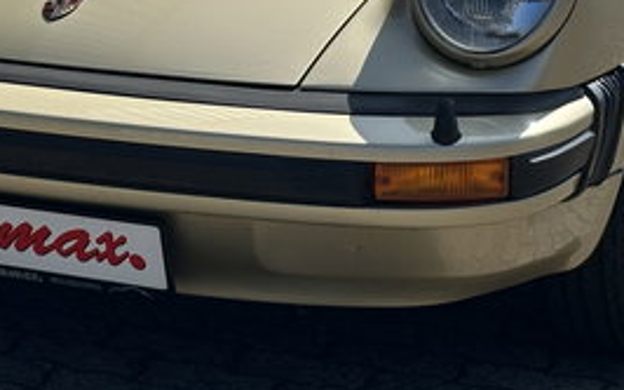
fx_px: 2499
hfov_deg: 14.2
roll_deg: +0.5
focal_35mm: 147
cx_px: 251
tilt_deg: -9.7
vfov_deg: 8.8
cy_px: -31
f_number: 1.78
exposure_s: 1/5556
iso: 64
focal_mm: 6.86
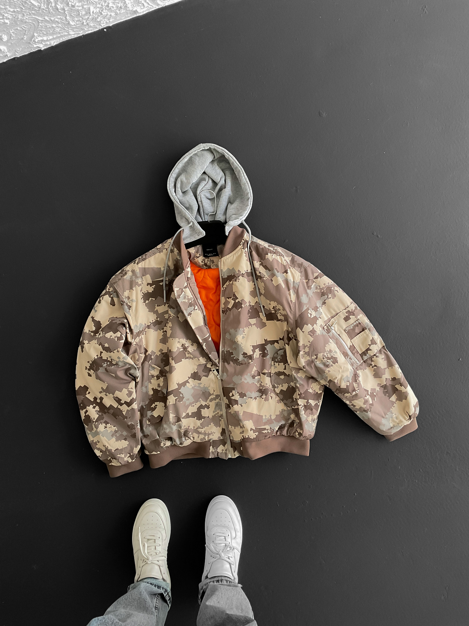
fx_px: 524
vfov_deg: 61.7
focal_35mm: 29
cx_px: 234
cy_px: 313
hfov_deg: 48.2
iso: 50
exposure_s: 1/120
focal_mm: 3
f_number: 1.8
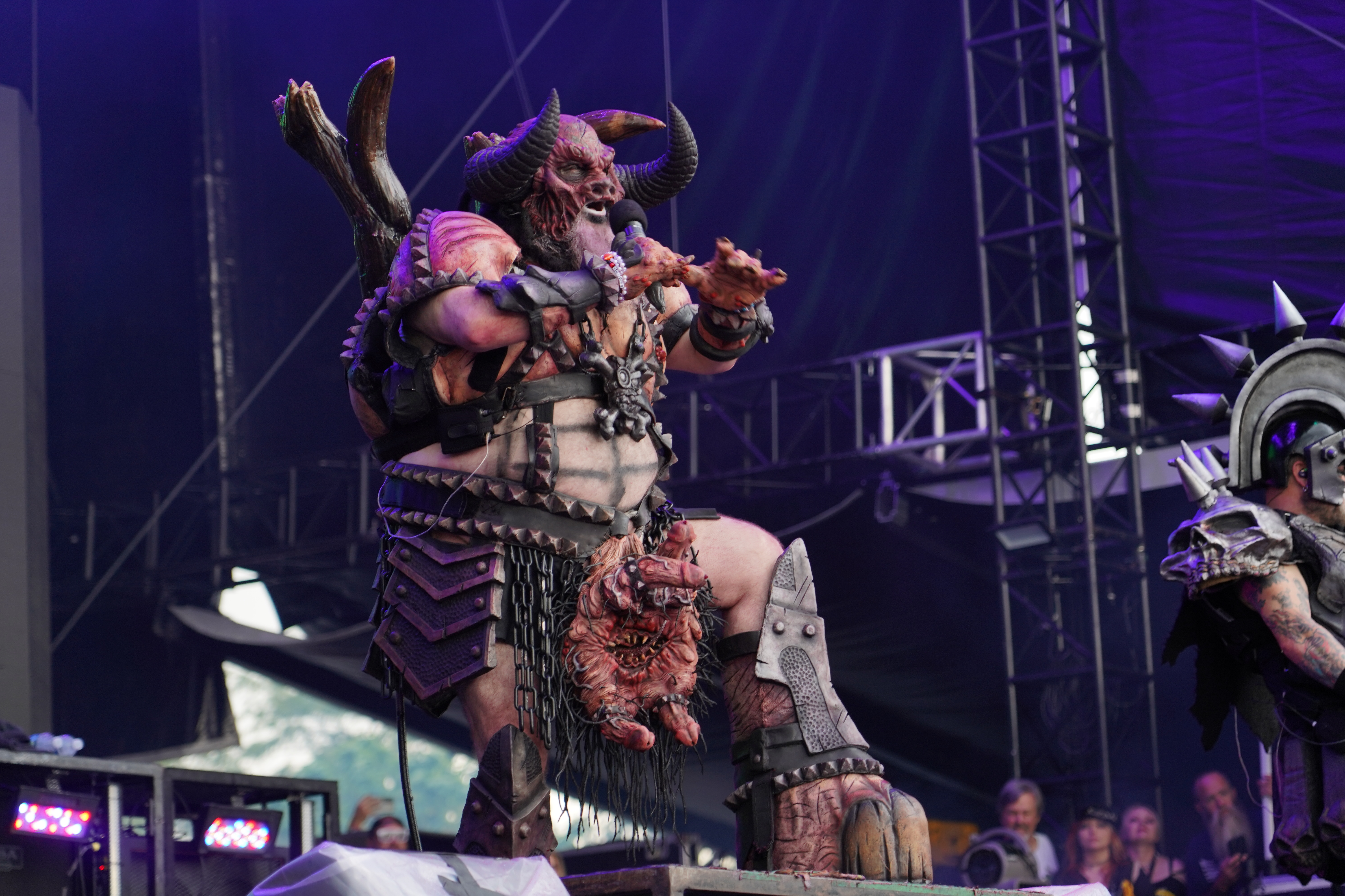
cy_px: 448
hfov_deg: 19.5
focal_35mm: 105
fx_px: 3923
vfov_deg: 13.0
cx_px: 672
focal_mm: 105
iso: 250
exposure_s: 1/125
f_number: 4
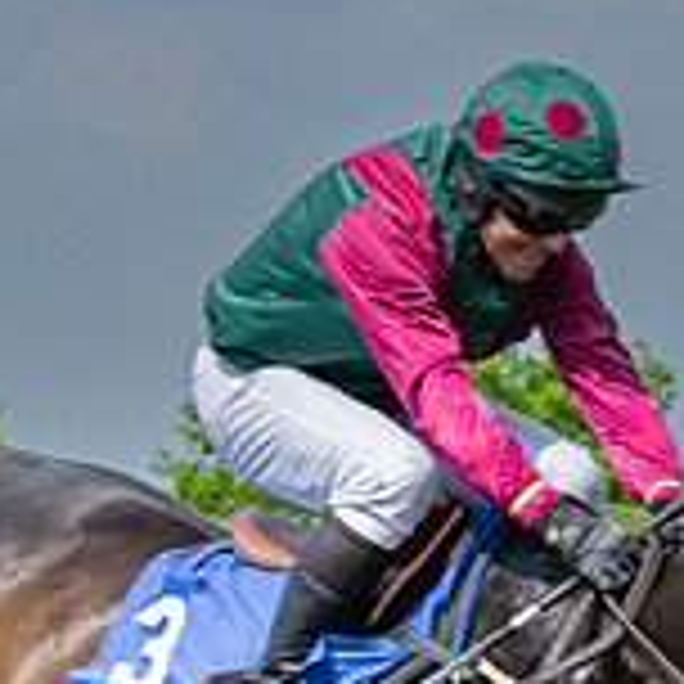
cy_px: 914
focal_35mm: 464
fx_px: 10373
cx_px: 1996
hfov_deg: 3.7
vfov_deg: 3.8
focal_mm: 70
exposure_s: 1/2500
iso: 400
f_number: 5
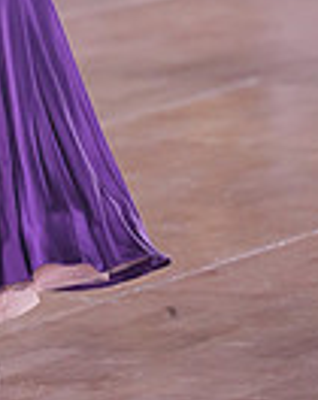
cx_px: -241
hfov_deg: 2.5
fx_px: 7331
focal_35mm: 621
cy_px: -294
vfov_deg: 3.1
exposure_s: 1/400
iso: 2000
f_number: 4
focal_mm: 150
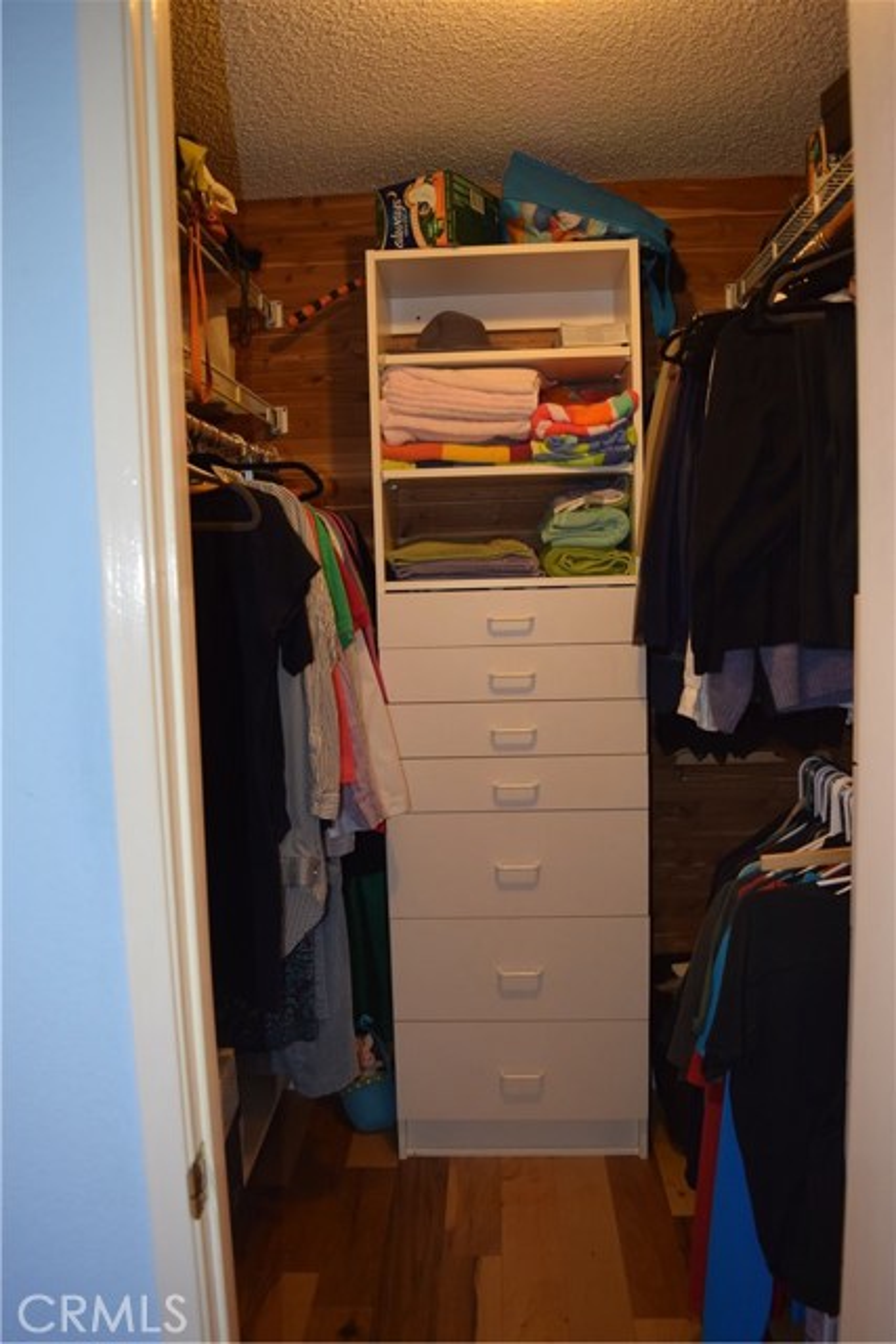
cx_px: 448
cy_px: 672
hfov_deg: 48.0
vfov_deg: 67.4
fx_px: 1007
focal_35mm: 27
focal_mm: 18
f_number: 4
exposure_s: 1/60
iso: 800
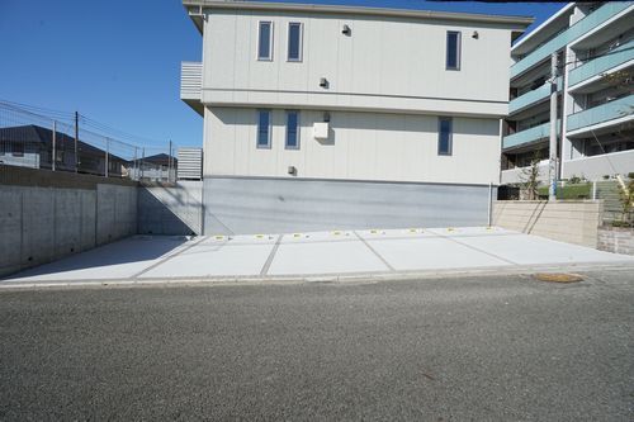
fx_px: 423
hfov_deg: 73.8
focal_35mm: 24
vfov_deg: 53.1
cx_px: 317
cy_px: 211
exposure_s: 1/125
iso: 100
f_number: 11
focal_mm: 16
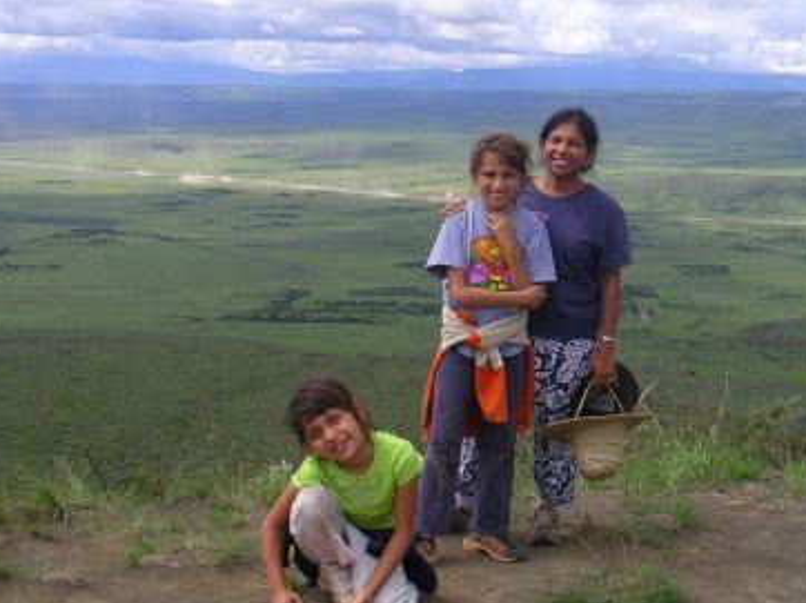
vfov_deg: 25.9
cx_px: 558
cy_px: 194
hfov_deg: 34.0
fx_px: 1303
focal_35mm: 56
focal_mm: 5.8
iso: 50
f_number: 5.6
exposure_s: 1/314
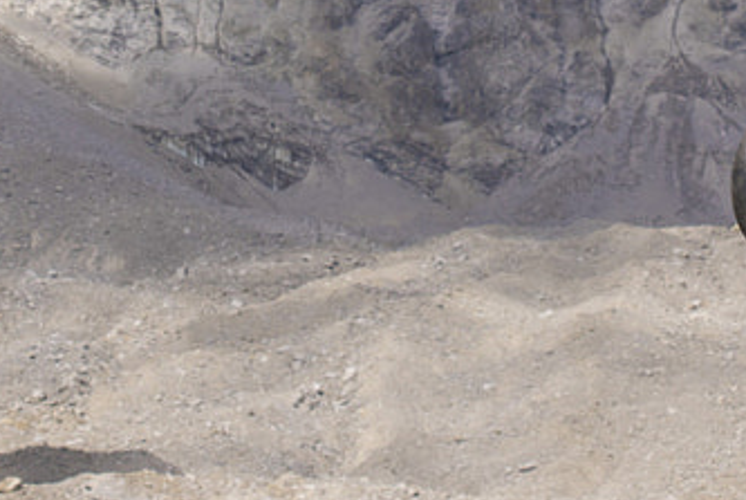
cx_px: 271
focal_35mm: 240
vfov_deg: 5.7
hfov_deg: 8.6
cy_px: -256
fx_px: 4980
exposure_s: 1/500
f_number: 8
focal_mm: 50
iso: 64
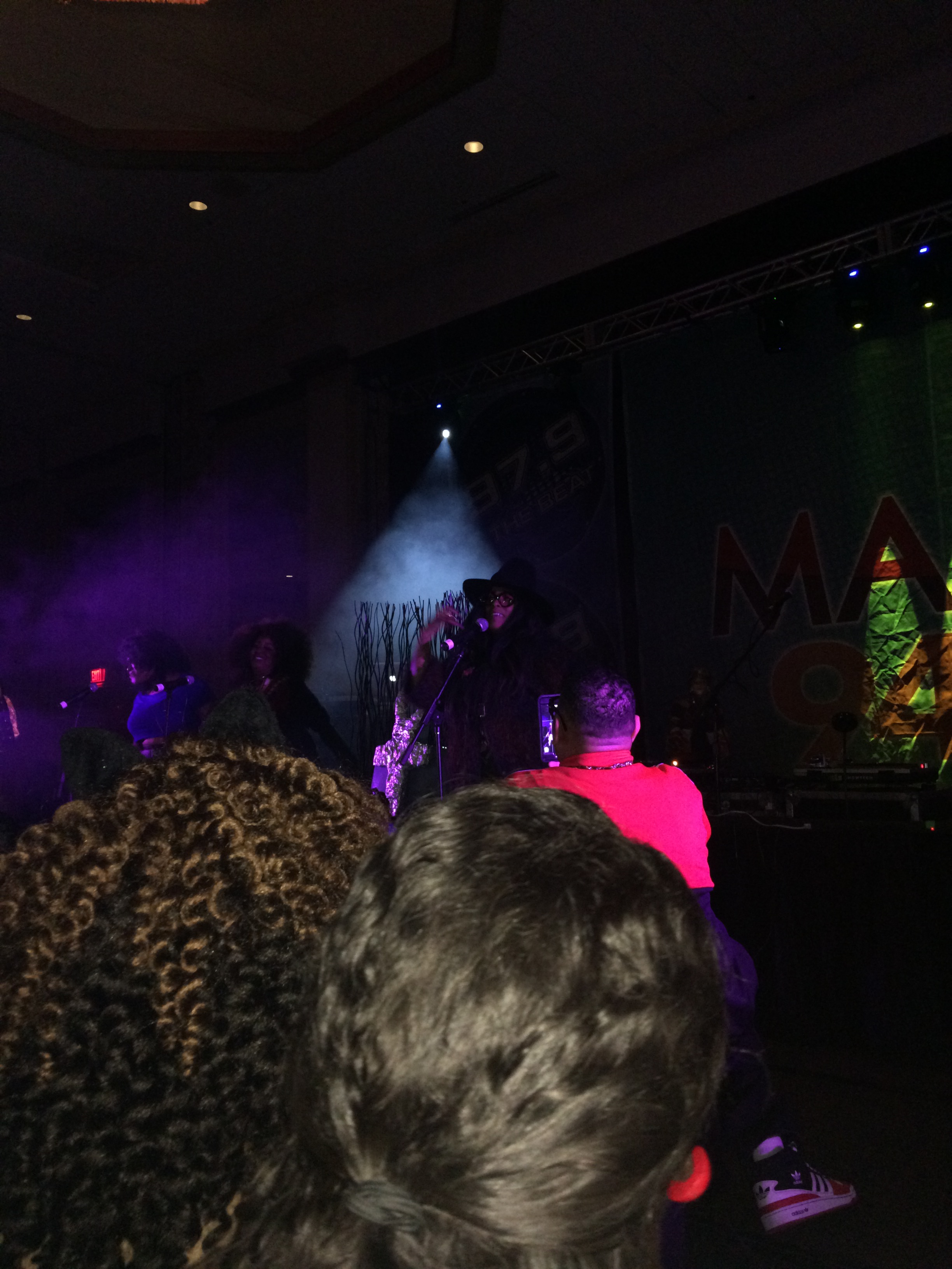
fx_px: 1063
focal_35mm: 29
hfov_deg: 48.2
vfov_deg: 61.7
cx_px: 476
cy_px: 634
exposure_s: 1/16
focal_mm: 4.15
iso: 250
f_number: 2.2
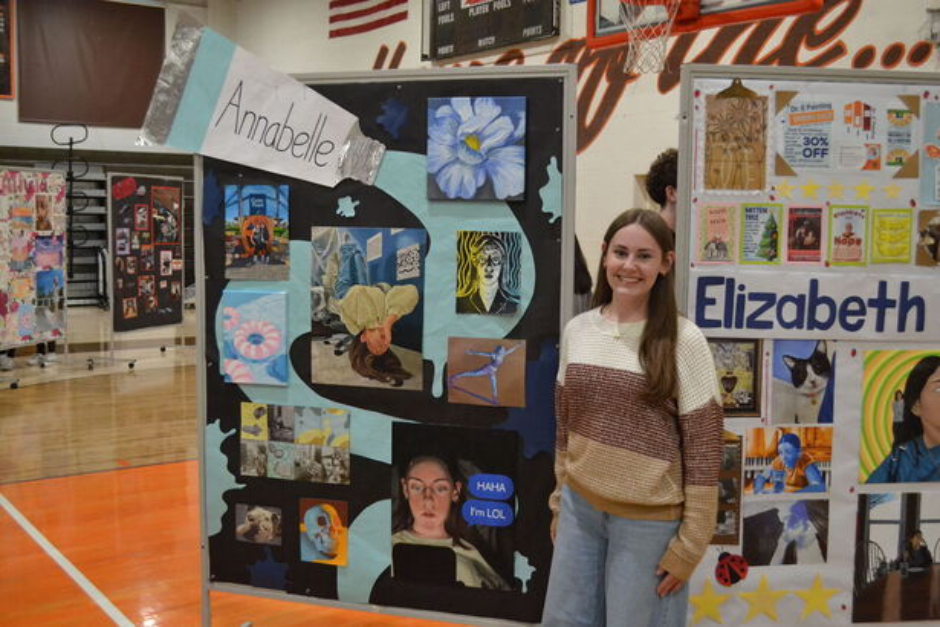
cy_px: 314
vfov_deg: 34.2
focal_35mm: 39
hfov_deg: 49.6
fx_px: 1018
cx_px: 470
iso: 3200
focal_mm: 26
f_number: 4.2
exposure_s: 1/320
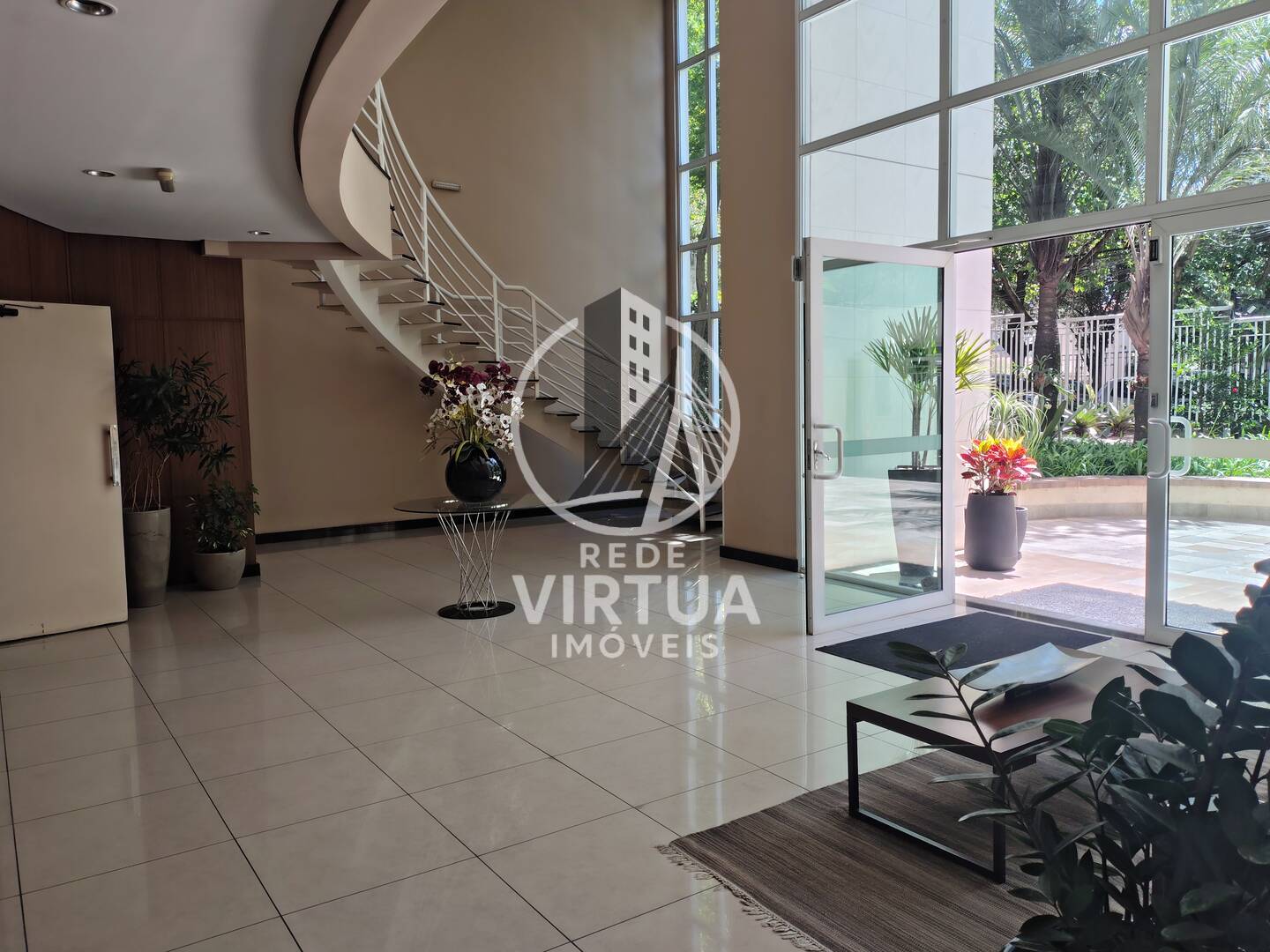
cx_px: 635
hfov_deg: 69.4
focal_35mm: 25
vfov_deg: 54.9
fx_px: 917
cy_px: 476
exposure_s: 1/178
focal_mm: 4.71
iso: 144
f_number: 1.7
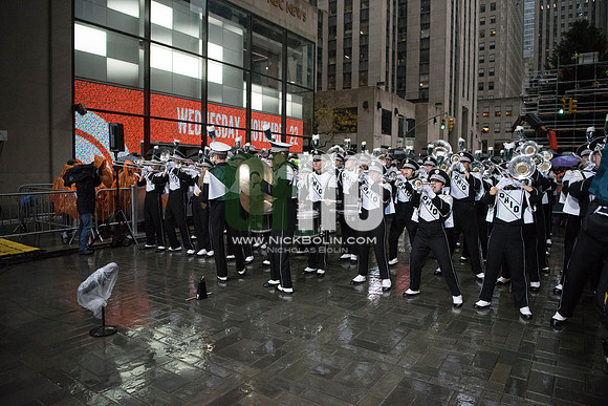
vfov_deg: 53.2
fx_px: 405
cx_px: 304
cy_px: 203
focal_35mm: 24
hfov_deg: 73.7
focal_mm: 24
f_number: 2.8
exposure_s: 1/4000
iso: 10000
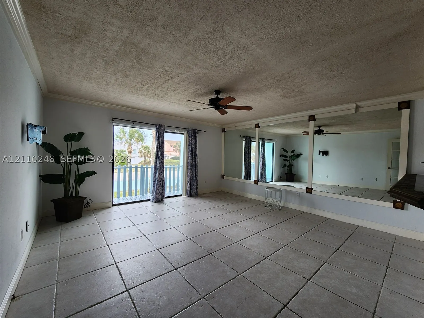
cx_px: 212
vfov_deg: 89.9
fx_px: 159
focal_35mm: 13
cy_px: 159
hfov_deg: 106.2
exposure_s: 1/60
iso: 50
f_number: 2.2
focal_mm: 2.2
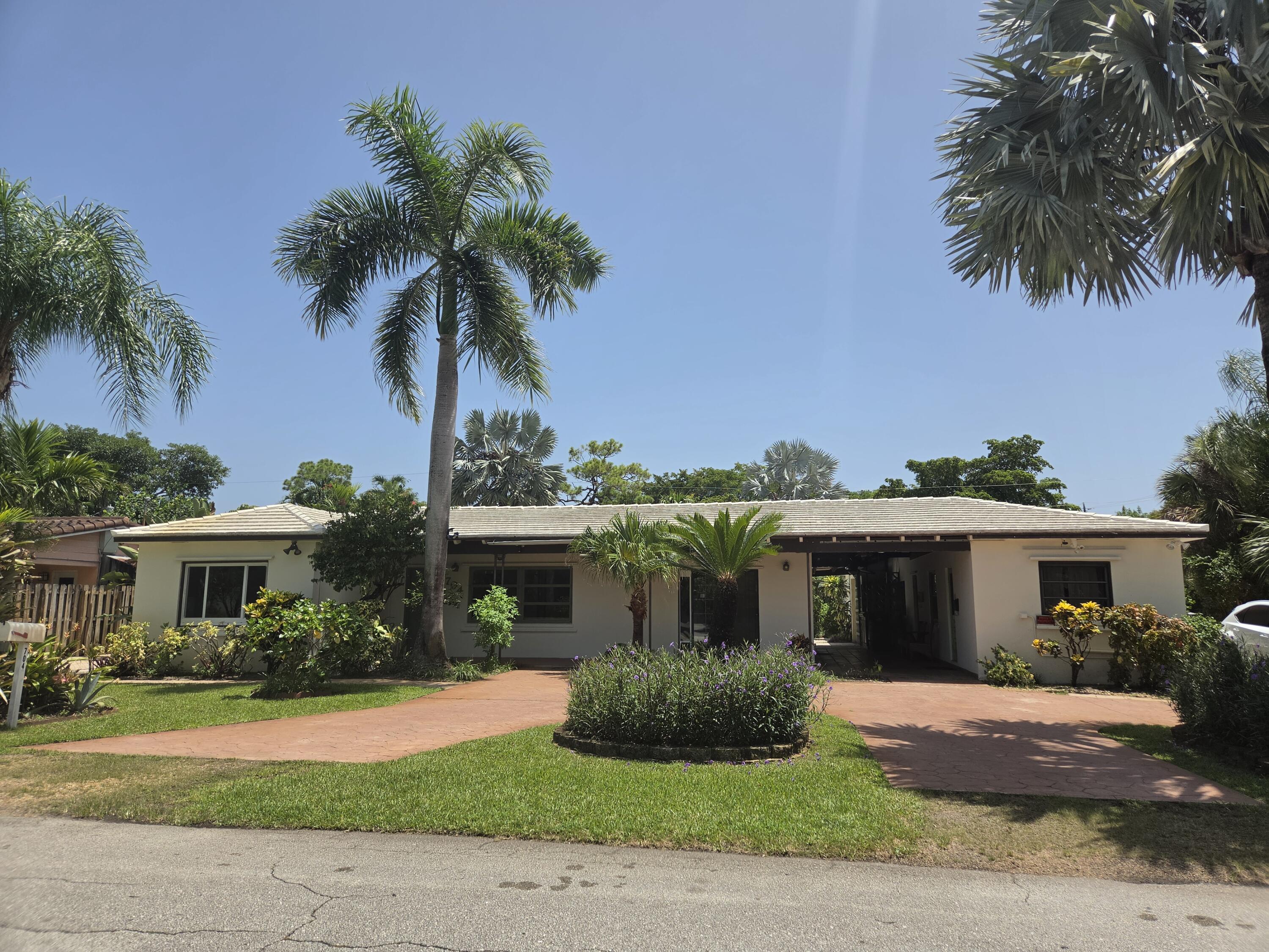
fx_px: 843
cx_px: 634
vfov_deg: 58.9
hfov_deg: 73.9
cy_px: 476
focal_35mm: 23
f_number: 1.8
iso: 80
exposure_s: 1/4883
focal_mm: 5.4
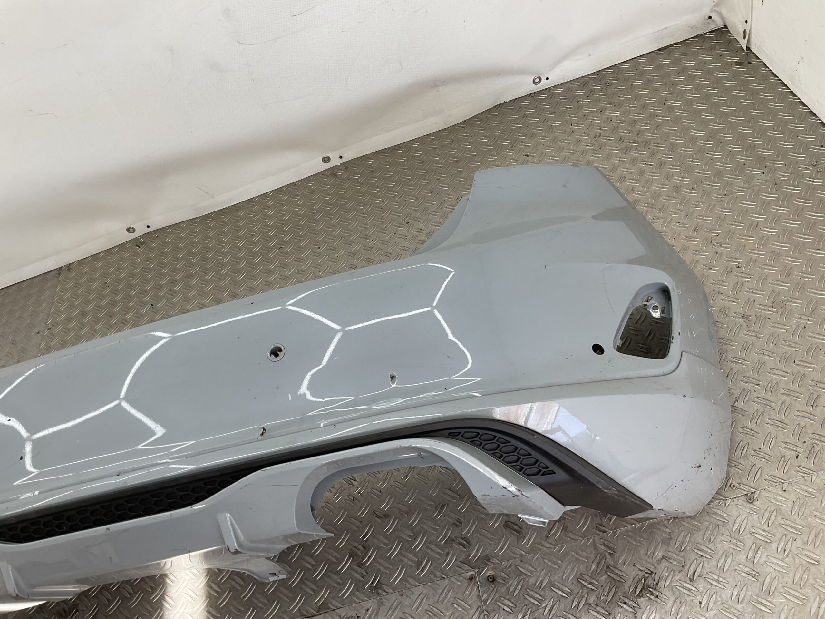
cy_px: 310
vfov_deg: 48.2
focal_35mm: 29
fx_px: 691
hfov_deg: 61.7
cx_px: 412
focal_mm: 3
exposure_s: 1/131
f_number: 1.8
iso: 16
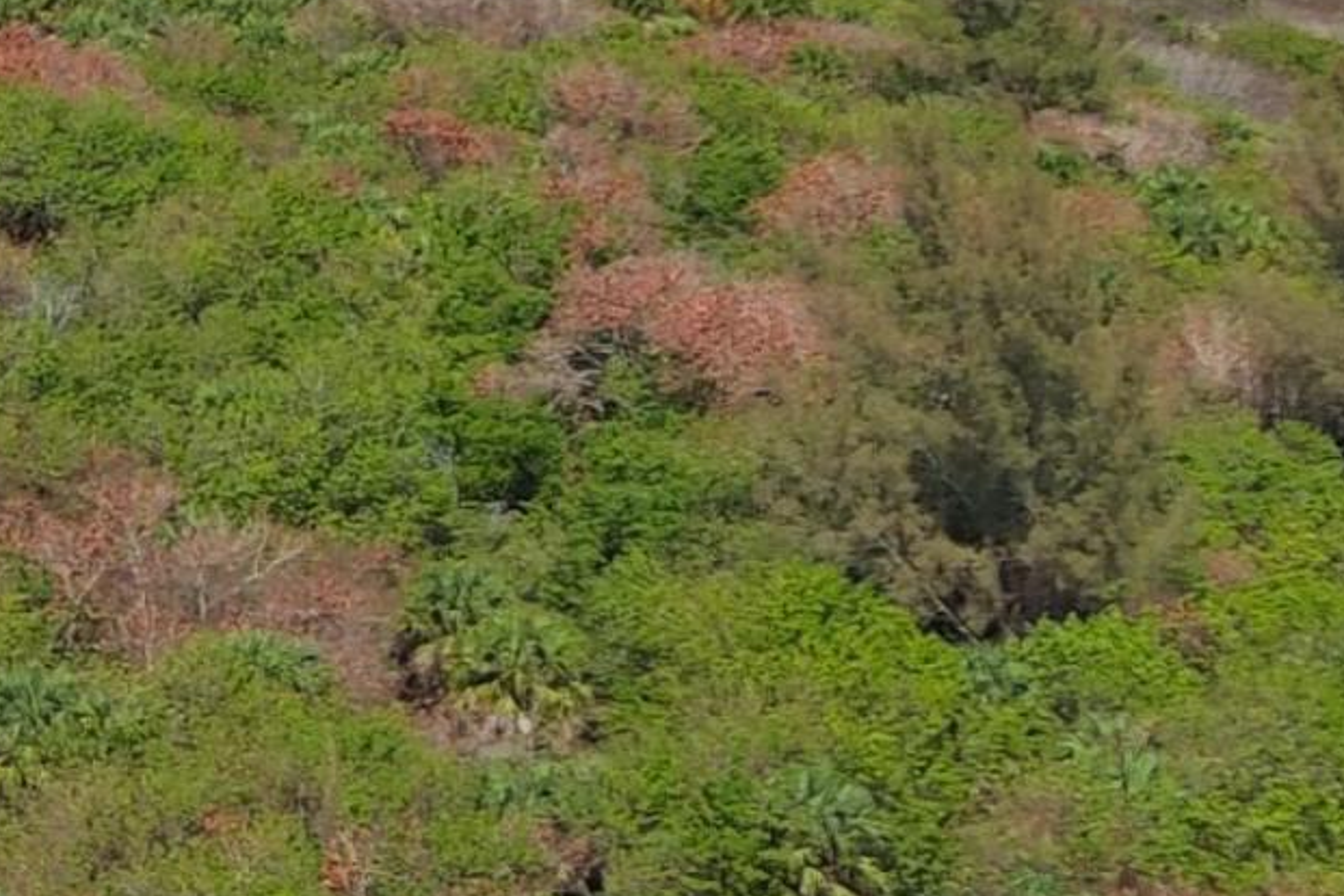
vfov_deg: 10.0
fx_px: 5040
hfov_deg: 14.7
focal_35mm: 135
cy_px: -115
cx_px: -271
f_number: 2.8
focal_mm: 10.6
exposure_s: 1/725
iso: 100
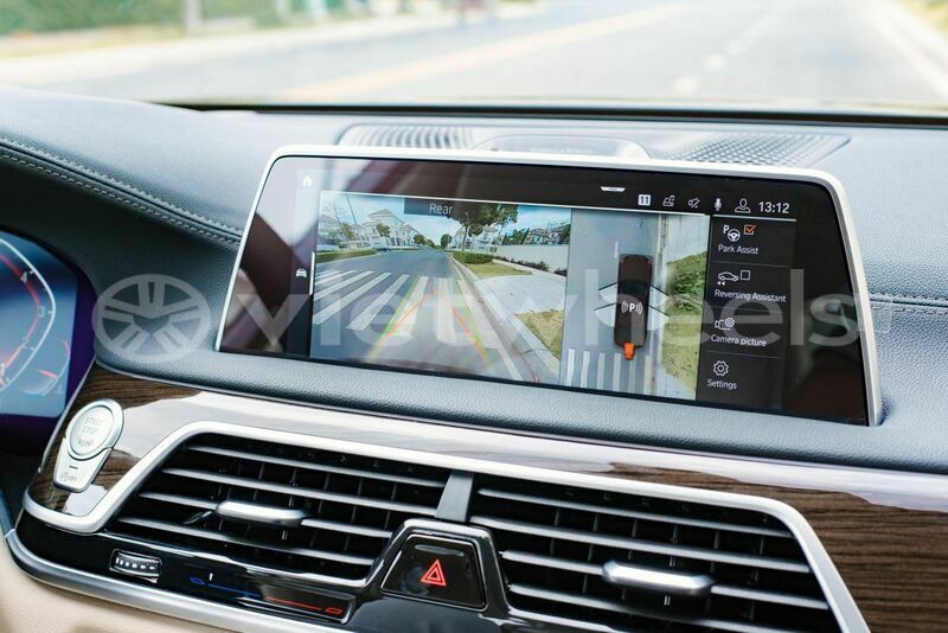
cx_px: 474
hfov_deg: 39.6
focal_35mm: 50
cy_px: 316
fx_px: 1317
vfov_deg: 27.0
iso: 500
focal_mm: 50
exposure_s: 1/100
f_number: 8
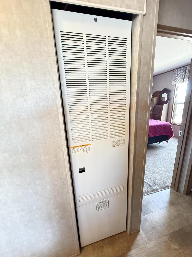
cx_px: 96
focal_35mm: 14
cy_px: 128
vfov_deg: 102.1
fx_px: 104
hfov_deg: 85.7
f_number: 2.2
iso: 640
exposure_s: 1/60
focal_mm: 2.22
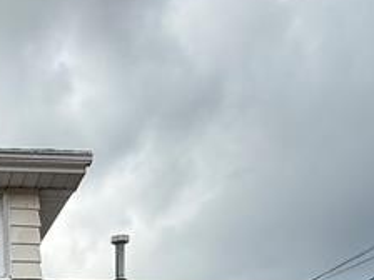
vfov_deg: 18.1
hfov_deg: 27.3
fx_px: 691
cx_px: -52
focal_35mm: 64
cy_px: 508
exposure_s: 1/985
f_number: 2.2
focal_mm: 2.22
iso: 64
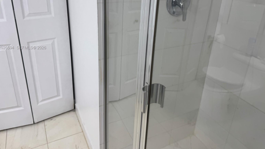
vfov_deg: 42.3
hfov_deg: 69.8
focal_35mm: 27
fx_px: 190
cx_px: 130
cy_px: 48
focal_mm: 6.76
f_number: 1.78
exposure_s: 1/120
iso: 80
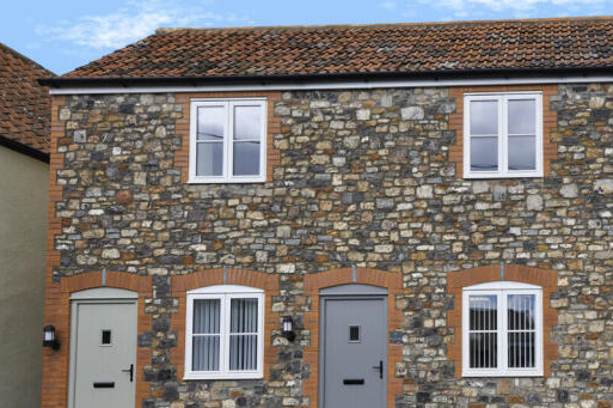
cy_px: 232
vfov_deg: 40.2
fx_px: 555
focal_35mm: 33
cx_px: 348
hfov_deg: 57.6
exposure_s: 1/250
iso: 200
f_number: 8
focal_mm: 17
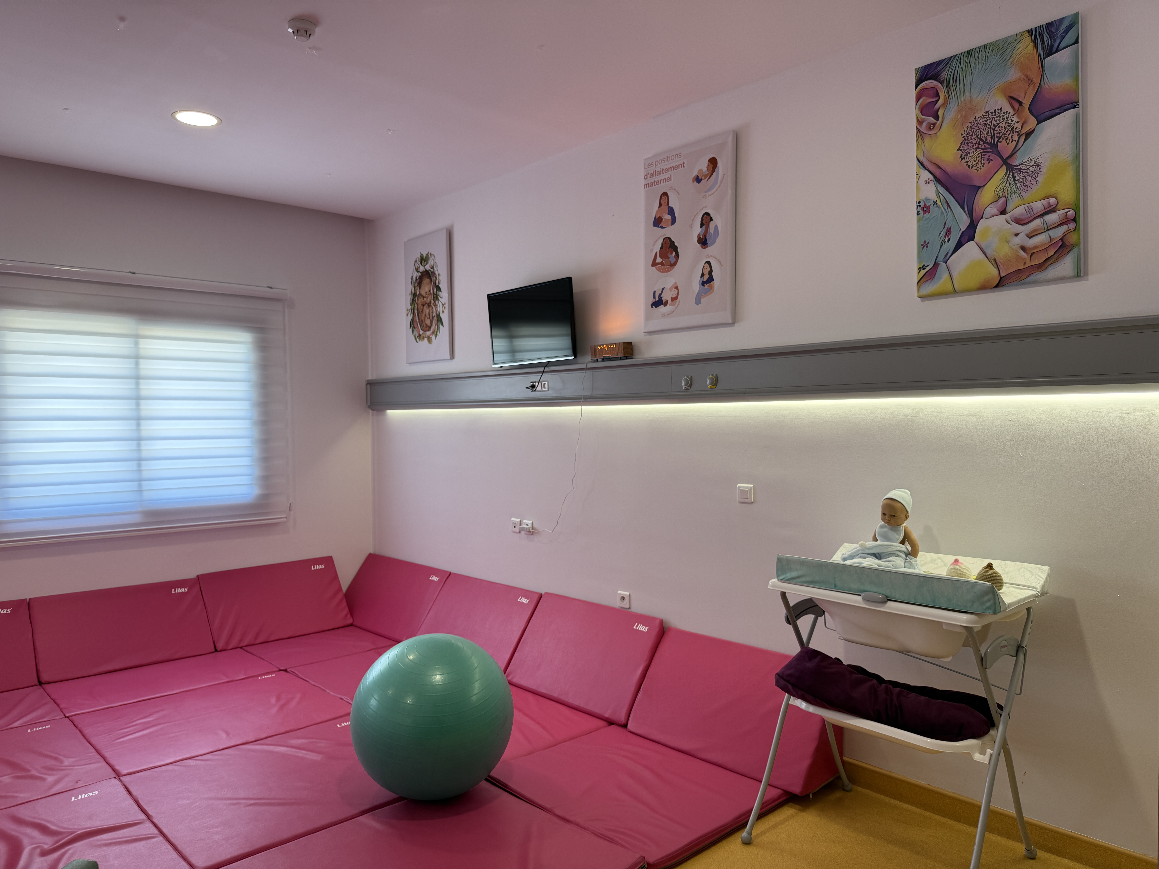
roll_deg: -0.1
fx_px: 804
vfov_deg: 56.8
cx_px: 580
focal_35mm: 24
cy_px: 434
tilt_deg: -1.9
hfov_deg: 71.6
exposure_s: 1/100
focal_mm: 6.76
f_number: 1.78
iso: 80
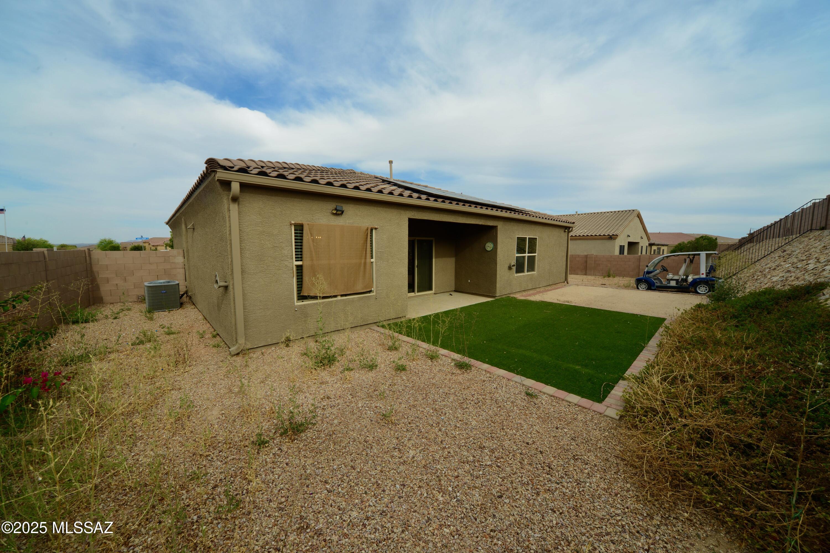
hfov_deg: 112.6
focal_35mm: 12
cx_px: 415
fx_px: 277
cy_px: 276
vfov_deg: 90.0
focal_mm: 12
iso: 200
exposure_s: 1/125
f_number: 14
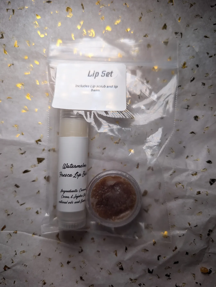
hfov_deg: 56.9
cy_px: 144
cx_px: 108
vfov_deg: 71.5
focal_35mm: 24
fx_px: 199
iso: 22
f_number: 1.68
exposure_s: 1/146
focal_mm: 6.9
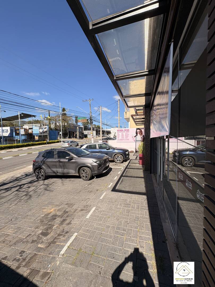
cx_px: 108
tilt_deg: -1.4
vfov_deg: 102.1
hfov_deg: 85.7
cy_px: 144
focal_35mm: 14
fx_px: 116
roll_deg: +0.4
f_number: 2.2
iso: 50
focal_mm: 2.22
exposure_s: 1/2083
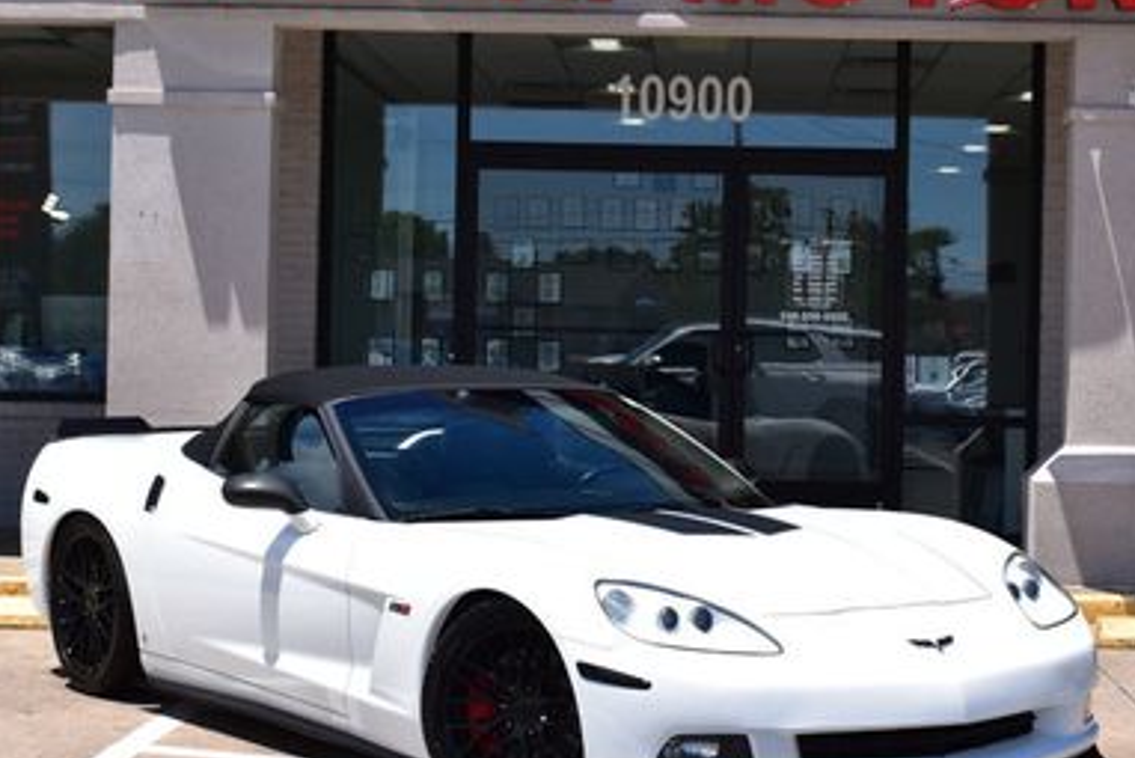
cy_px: 369
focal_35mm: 78
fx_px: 2455
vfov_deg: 17.5
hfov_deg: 25.9
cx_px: 731
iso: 320
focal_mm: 31
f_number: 11
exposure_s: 1/500
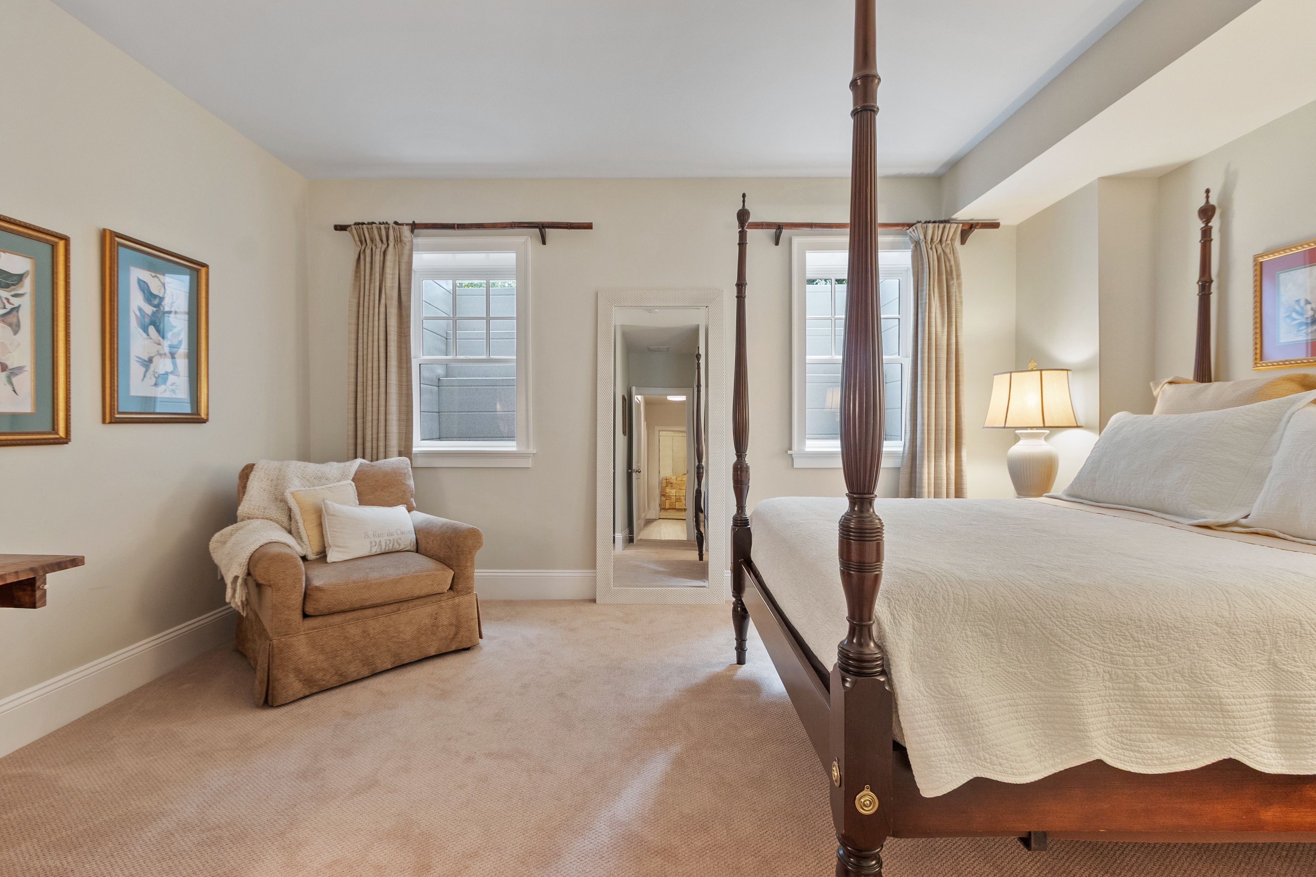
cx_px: 658
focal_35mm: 15
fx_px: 548
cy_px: 438
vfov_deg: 77.3
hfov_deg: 100.4
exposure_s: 1/2.5
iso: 800
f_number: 6.3
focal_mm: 10
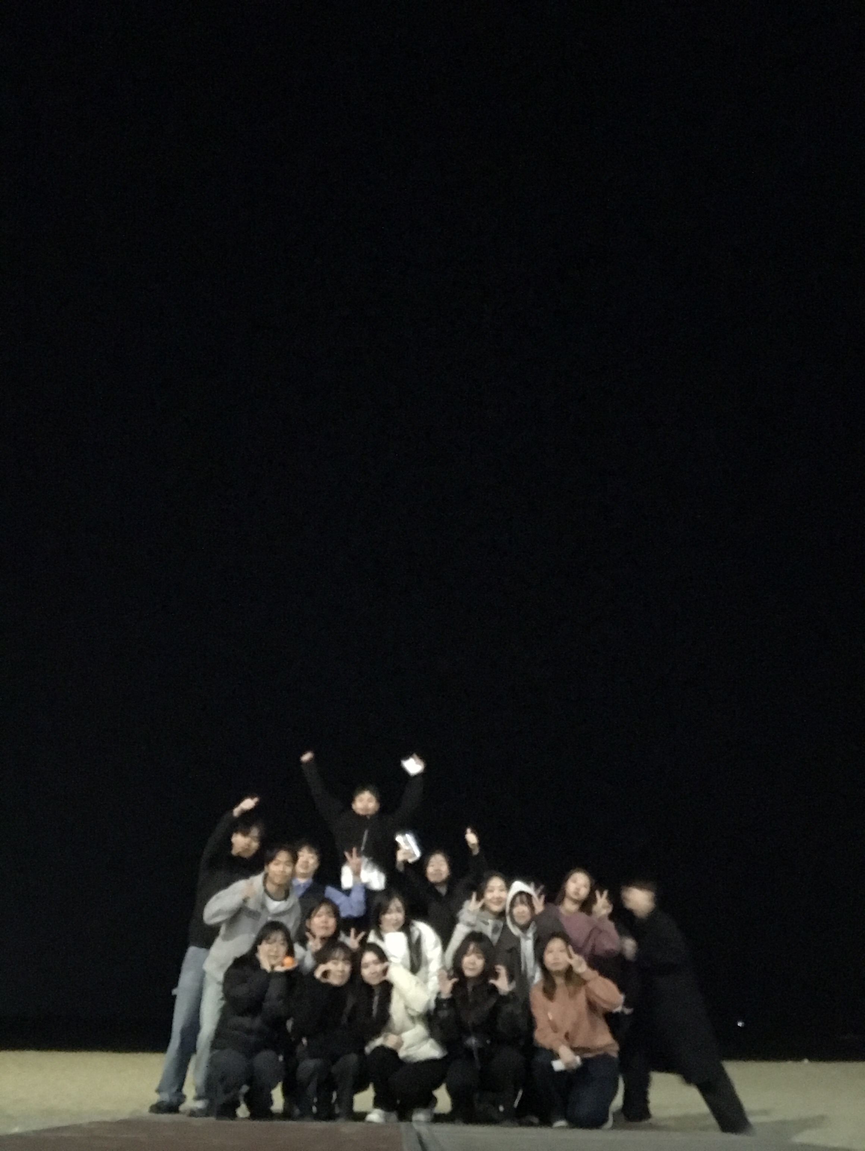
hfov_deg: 44.2
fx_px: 1065
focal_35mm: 32
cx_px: 432
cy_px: 576
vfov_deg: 56.8
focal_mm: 2.87
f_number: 2.2
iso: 800
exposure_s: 1/15
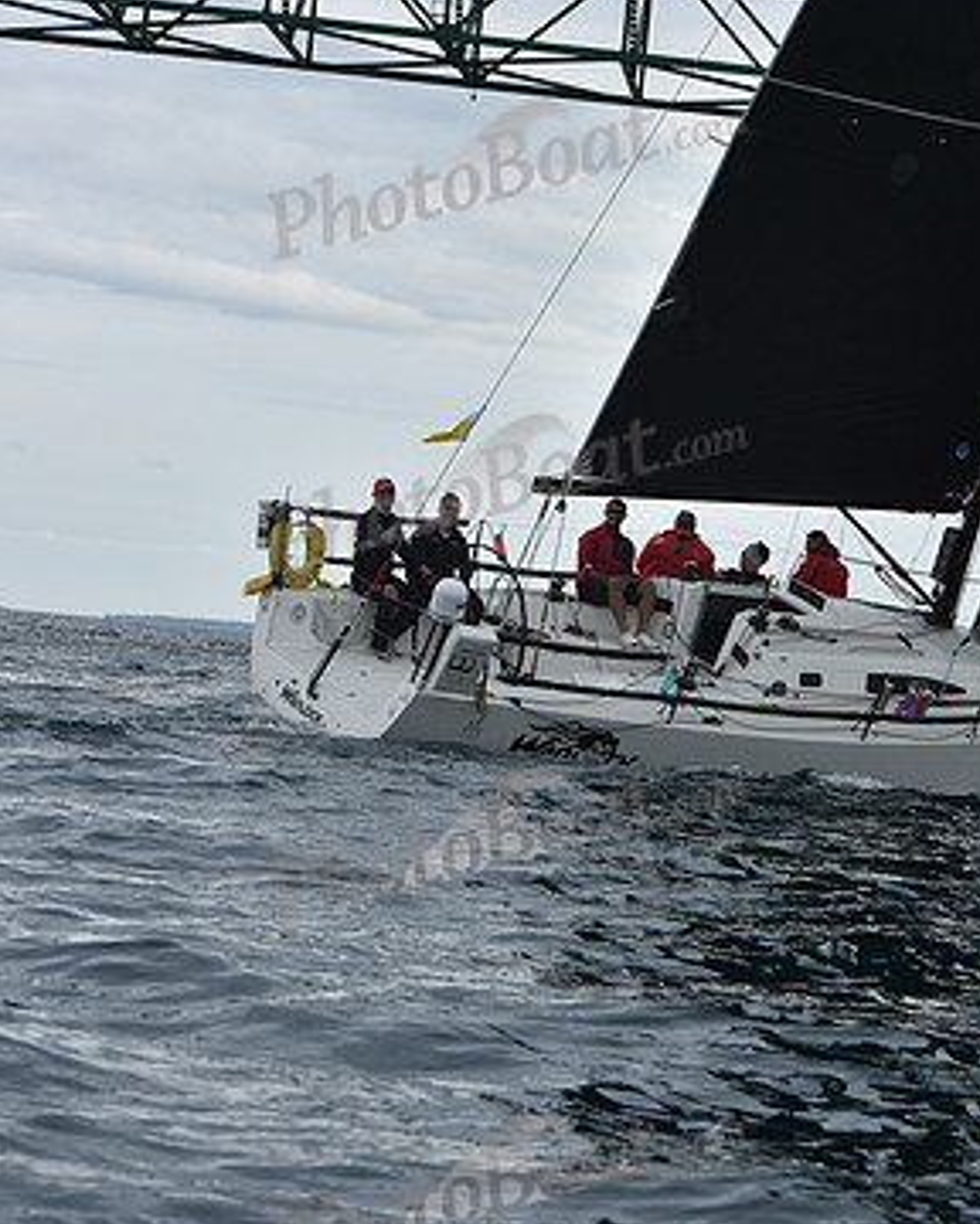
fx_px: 3843
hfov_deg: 14.4
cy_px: 614
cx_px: 926
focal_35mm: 106
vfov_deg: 18.1
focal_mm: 70
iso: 250
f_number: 7.1
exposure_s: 1/800
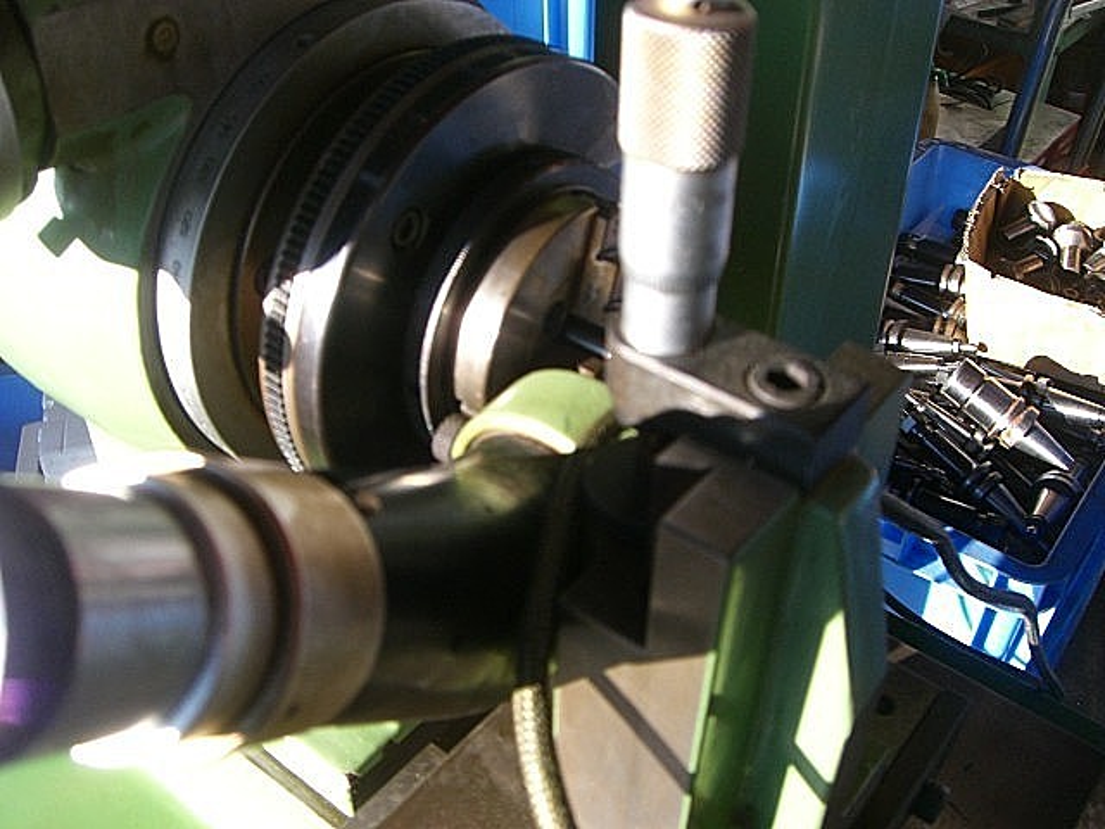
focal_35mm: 38
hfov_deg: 49.0
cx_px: 552
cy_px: 414
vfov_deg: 37.7
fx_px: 1213
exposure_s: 1/200
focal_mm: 6.2
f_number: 2.7
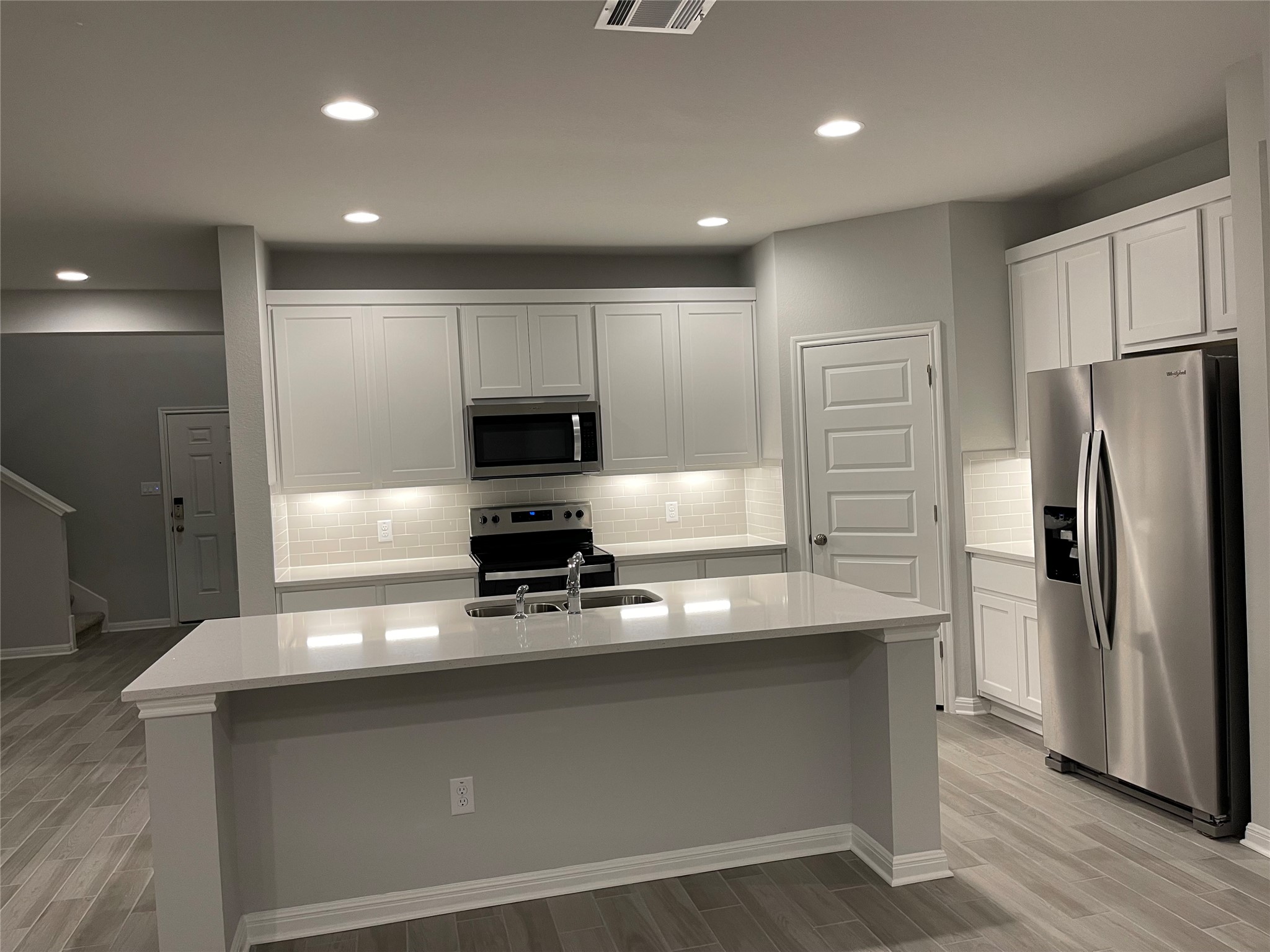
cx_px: 635
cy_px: 476
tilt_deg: -1.5
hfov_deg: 67.3
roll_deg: +3.1
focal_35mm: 26
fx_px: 954
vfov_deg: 53.1
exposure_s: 1/60
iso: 80
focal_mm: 5.1
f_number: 1.6
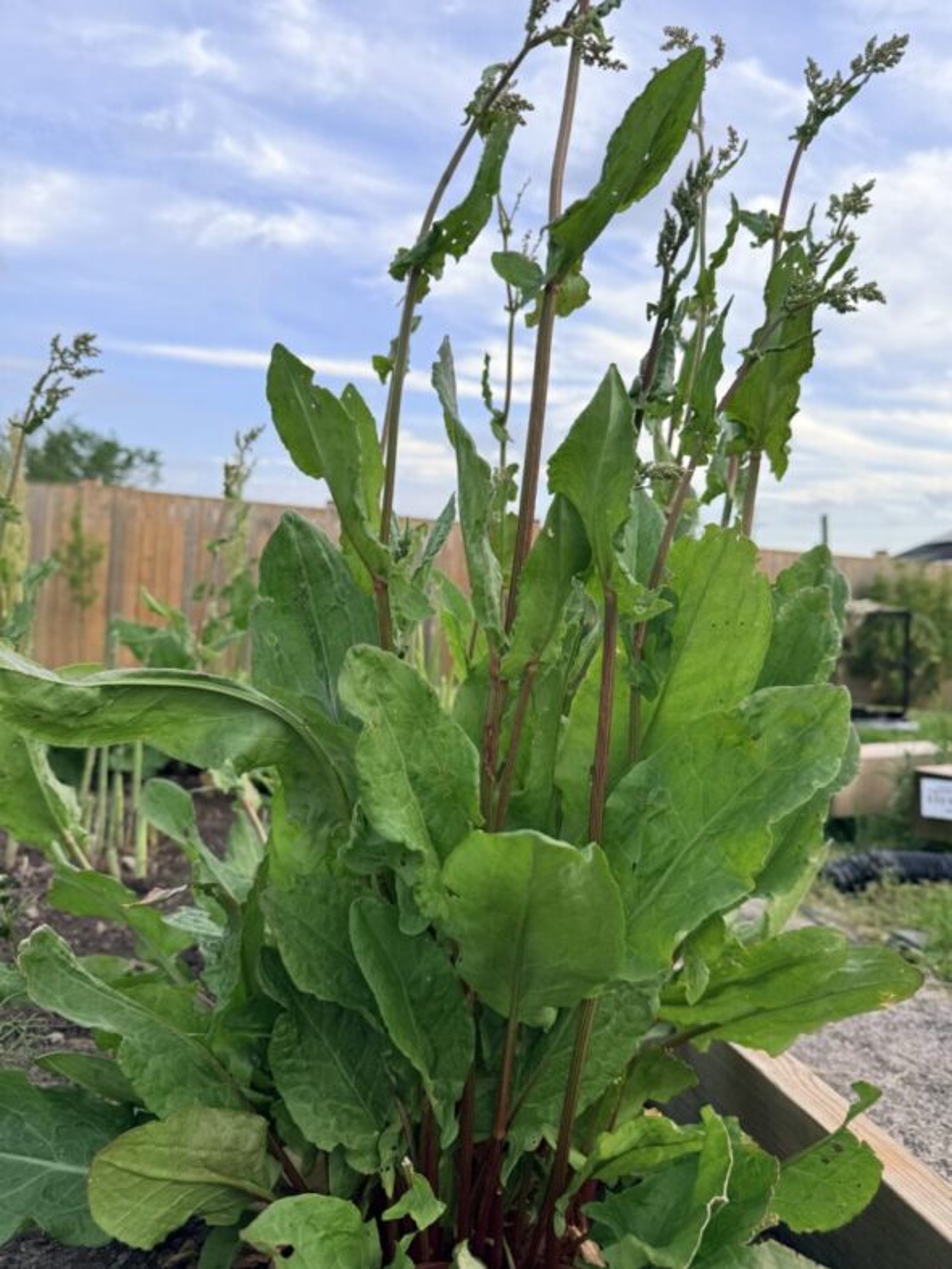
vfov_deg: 71.6
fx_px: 880
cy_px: 634
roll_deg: -3.4
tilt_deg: +0.9
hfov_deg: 56.8
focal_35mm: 24
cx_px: 476
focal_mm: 6.76
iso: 80
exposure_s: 1/1005
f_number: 1.78
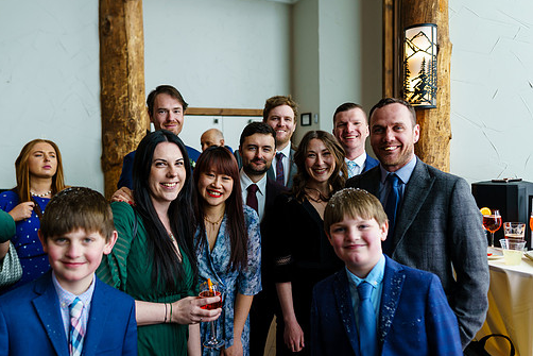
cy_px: 181
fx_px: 415
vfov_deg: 46.4
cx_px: 226
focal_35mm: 28
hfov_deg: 65.1
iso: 125
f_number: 2
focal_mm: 24
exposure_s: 1/250
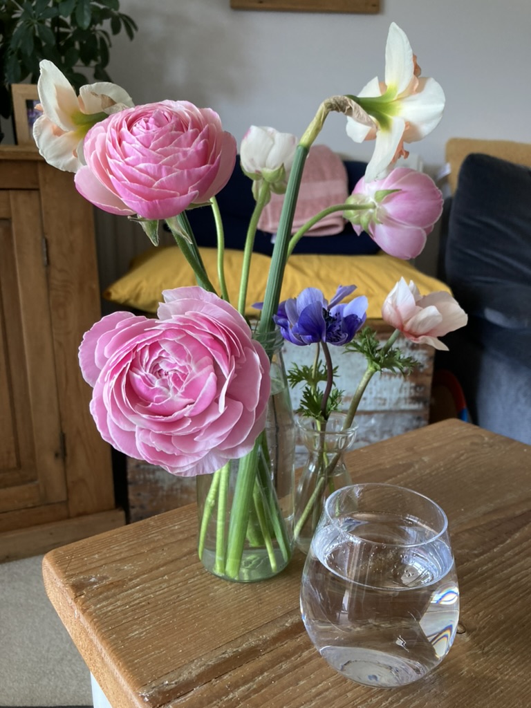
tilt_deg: -14.0
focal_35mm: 28
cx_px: 266
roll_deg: -1.1
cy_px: 354
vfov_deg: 63.4
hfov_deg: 49.7
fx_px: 573
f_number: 1.8
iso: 160
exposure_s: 1/50
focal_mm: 3.99
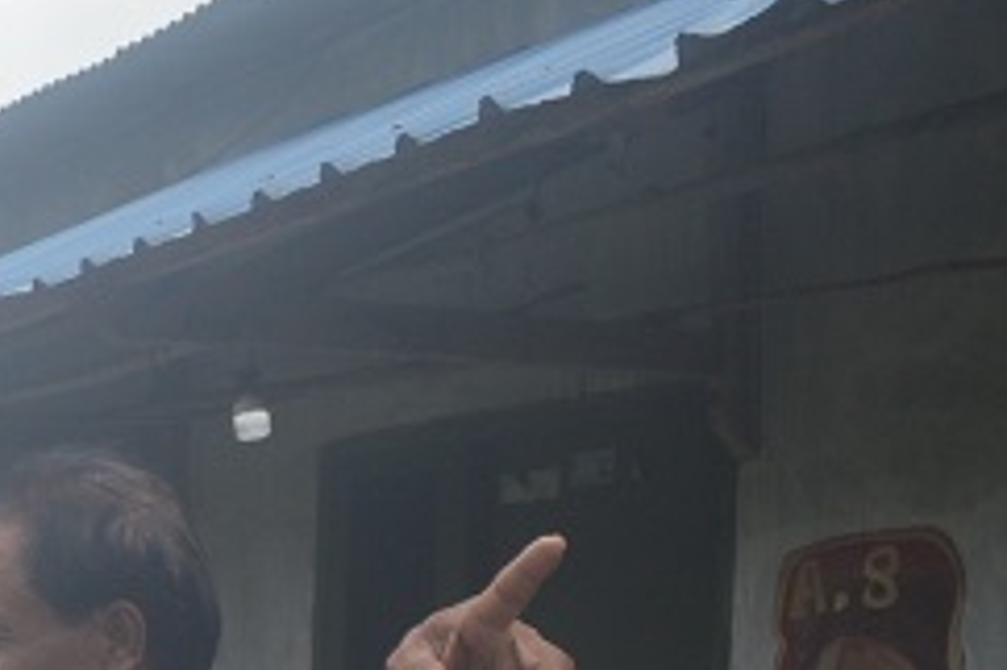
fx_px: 2180
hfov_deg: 22.2
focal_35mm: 78
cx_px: -429
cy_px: 872
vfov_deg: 16.5
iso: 400
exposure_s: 1/1250
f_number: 5
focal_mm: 18
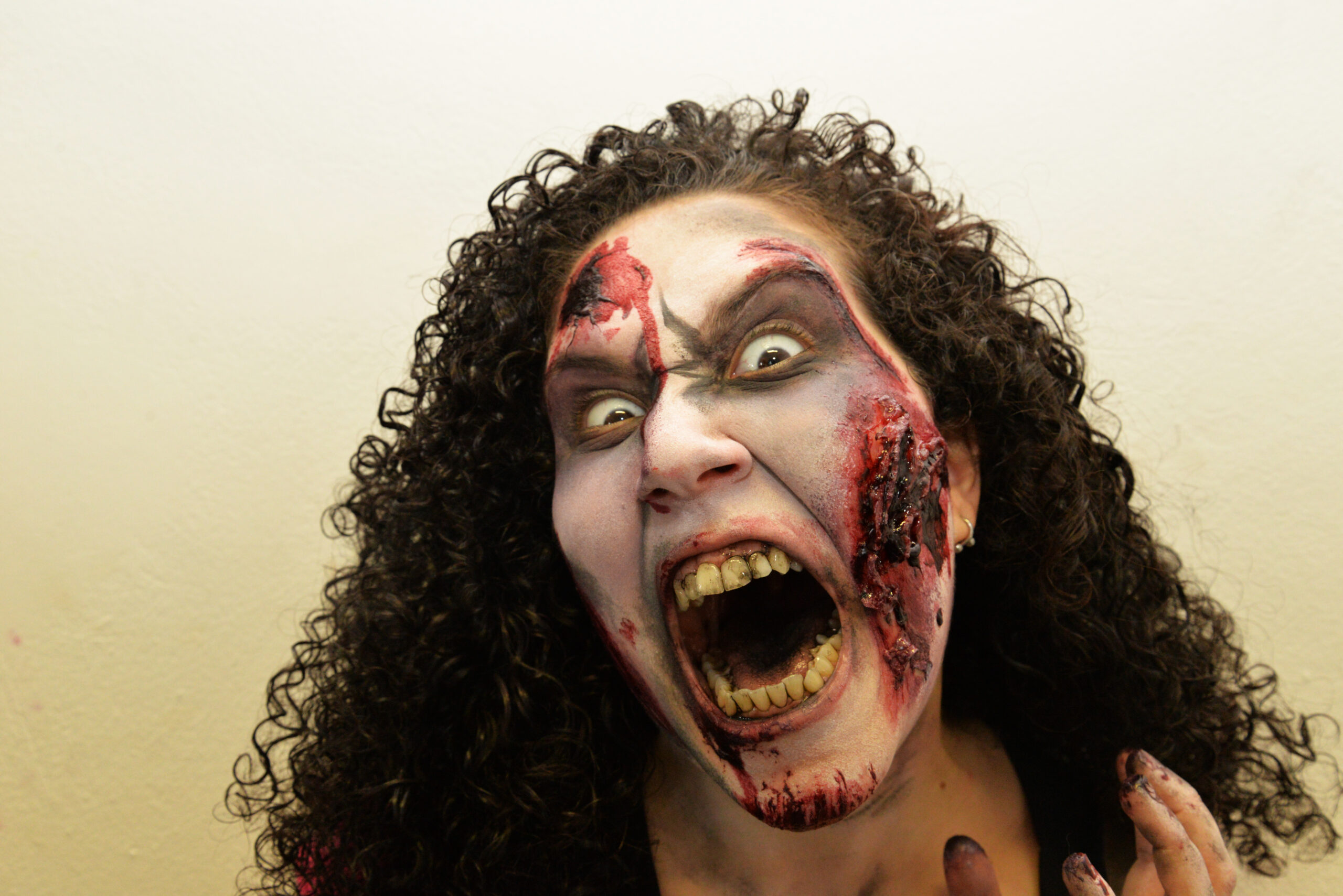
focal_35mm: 35
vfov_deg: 37.9
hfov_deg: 54.4
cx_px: 672
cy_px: 448
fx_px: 1306
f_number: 8
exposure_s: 1/60
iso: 3200
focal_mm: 35
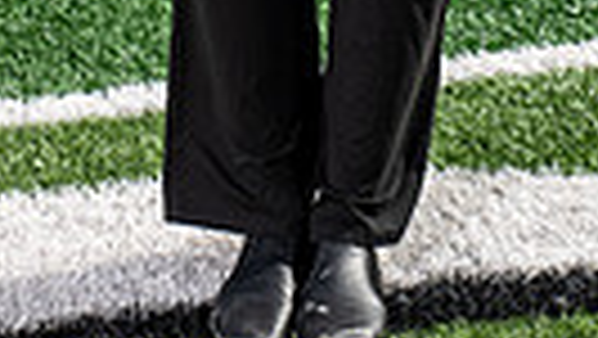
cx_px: 328
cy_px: -532
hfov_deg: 13.2
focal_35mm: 163
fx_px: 2586
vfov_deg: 7.0
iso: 125
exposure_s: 1/400
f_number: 7.1
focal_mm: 46
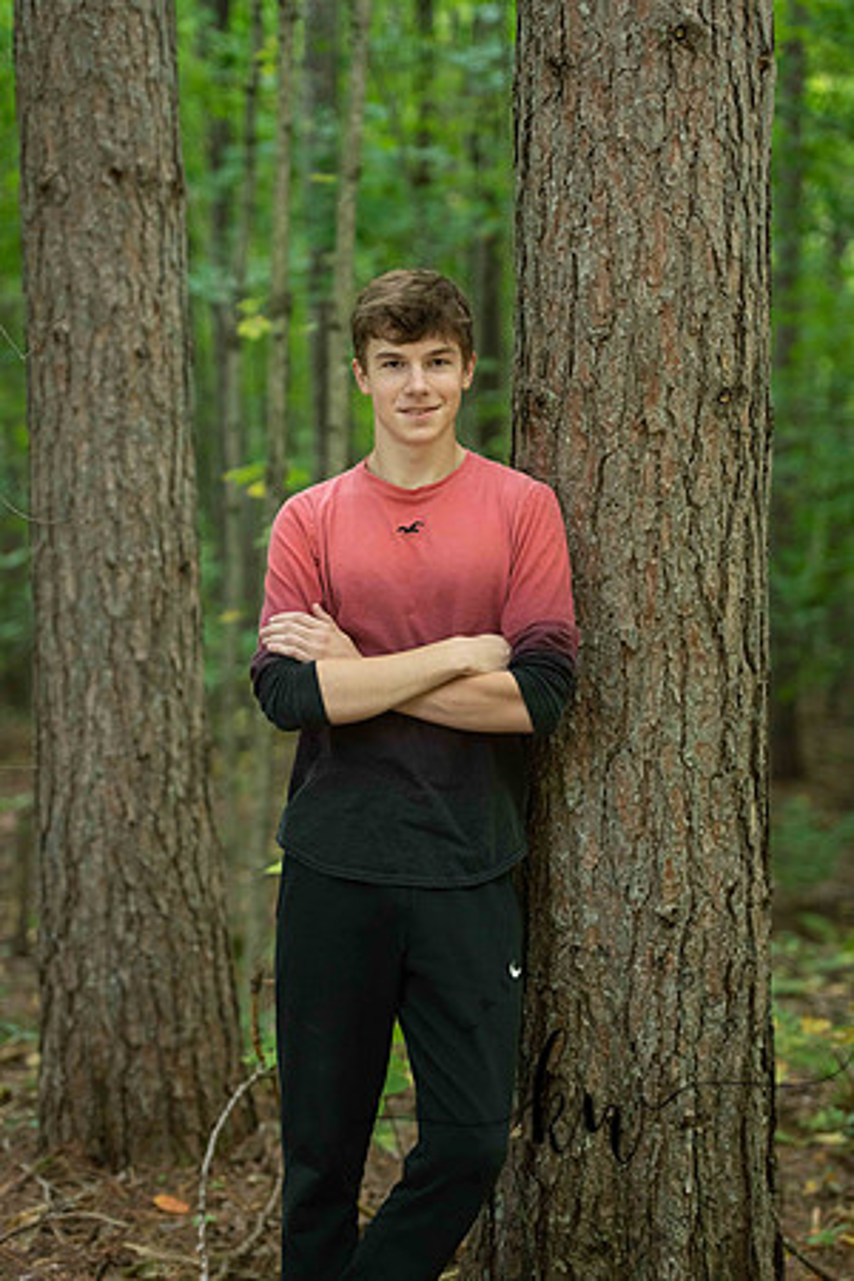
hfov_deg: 15.9
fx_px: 3060
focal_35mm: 86
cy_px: 640
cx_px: 427
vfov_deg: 23.6
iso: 800
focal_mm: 86
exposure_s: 1/200
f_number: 2.8
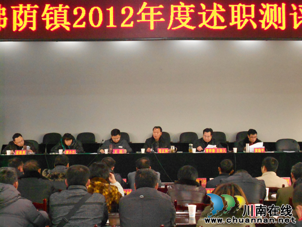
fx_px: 427
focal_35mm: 49
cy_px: 114
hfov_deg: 38.9
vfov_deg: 29.7
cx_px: 151
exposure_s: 1/60
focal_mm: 8.8
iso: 1000
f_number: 4.5
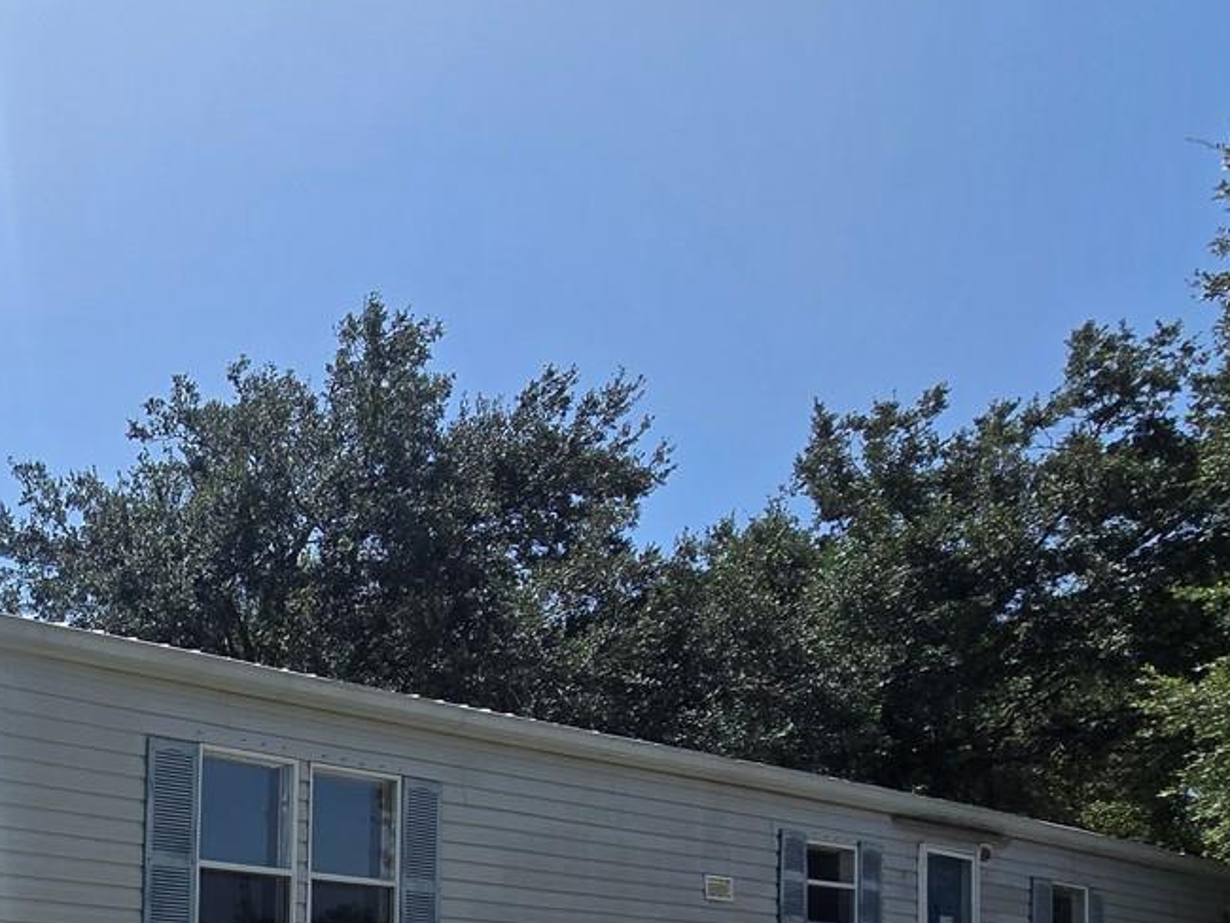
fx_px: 1137
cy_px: 995
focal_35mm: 32
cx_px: -148
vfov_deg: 37.6
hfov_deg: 43.1
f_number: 2.2
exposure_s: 1/2866
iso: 50
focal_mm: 2.2
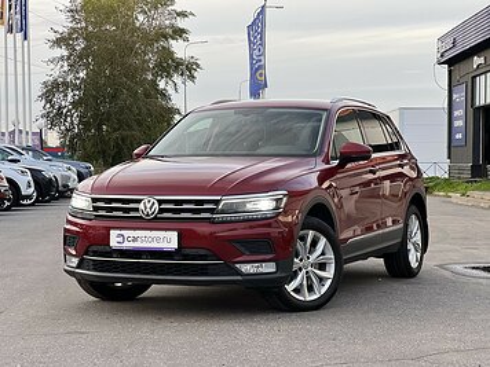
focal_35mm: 77
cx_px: 245
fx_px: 1090
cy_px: 184
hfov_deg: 25.3
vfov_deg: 19.1
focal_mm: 9
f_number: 2.8
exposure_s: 1/121
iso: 80
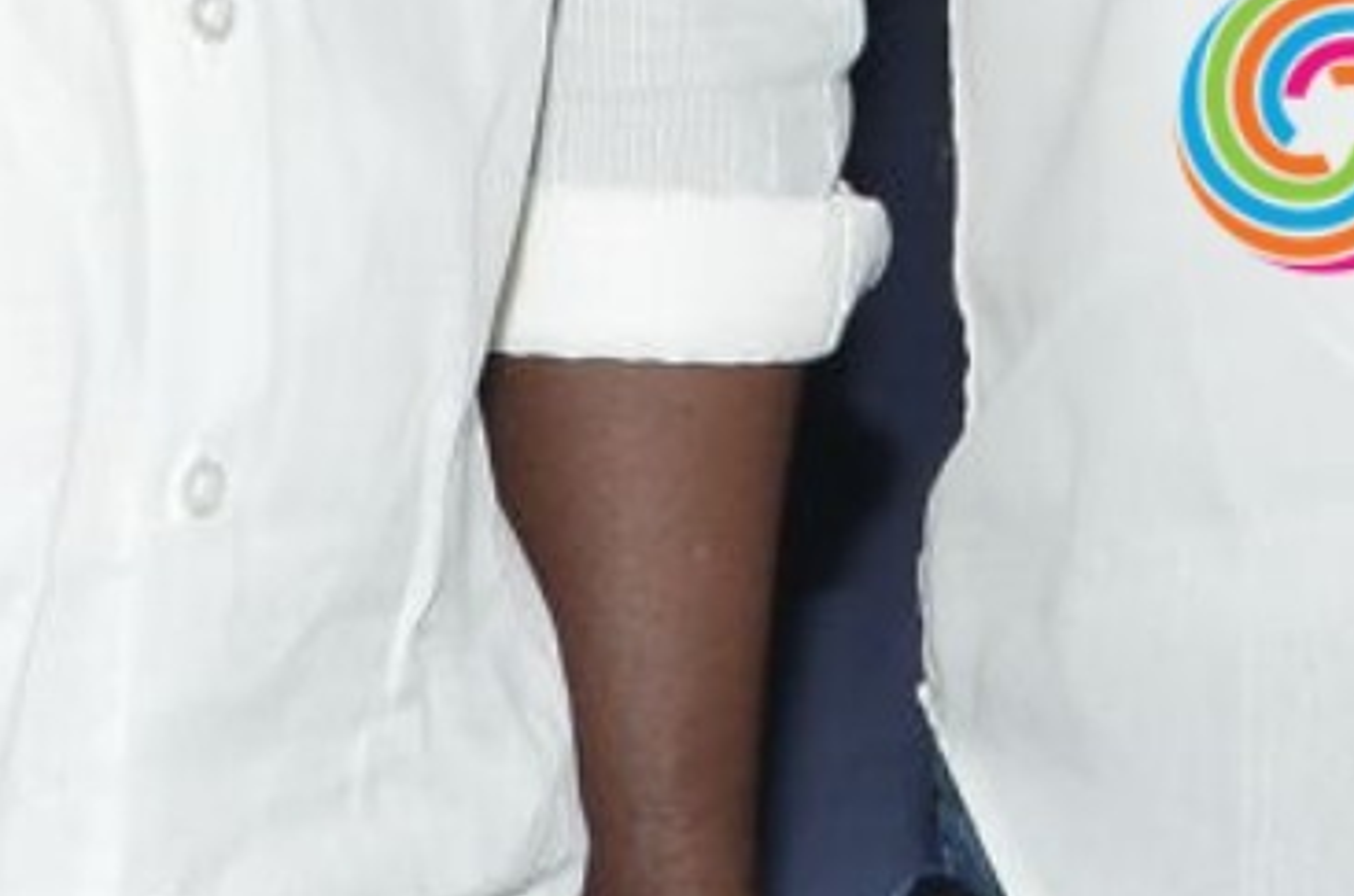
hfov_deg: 7.8
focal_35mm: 259
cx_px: 1989
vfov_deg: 5.2
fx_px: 9720
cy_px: -612
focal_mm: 28
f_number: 7.1
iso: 320
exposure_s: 1/125
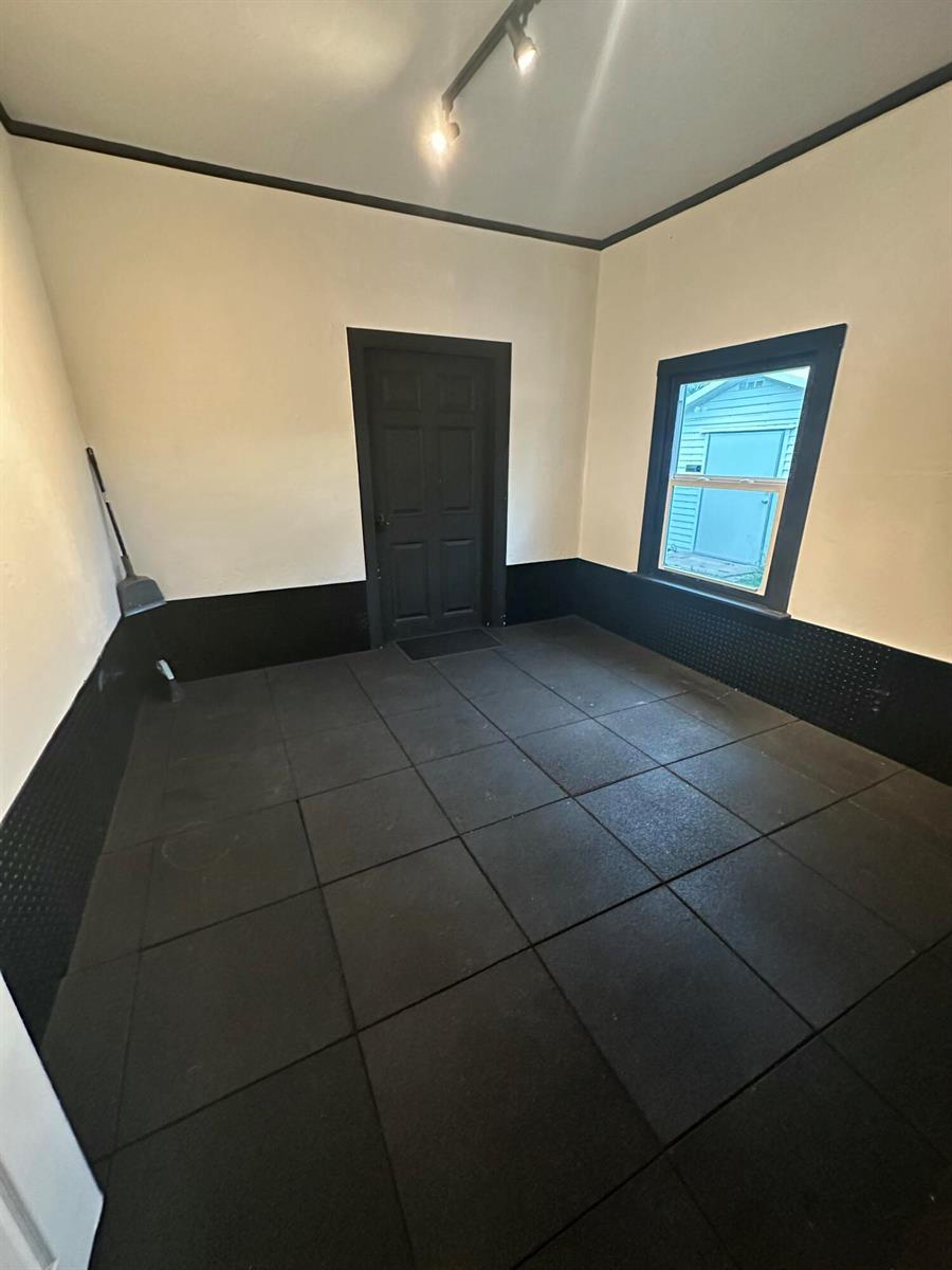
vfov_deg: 102.1
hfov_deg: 85.7
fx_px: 513
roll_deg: -0.6
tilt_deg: -19.3
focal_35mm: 14
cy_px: 635
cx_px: 476
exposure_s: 1/60
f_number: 2.2
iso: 1000
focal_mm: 2.22
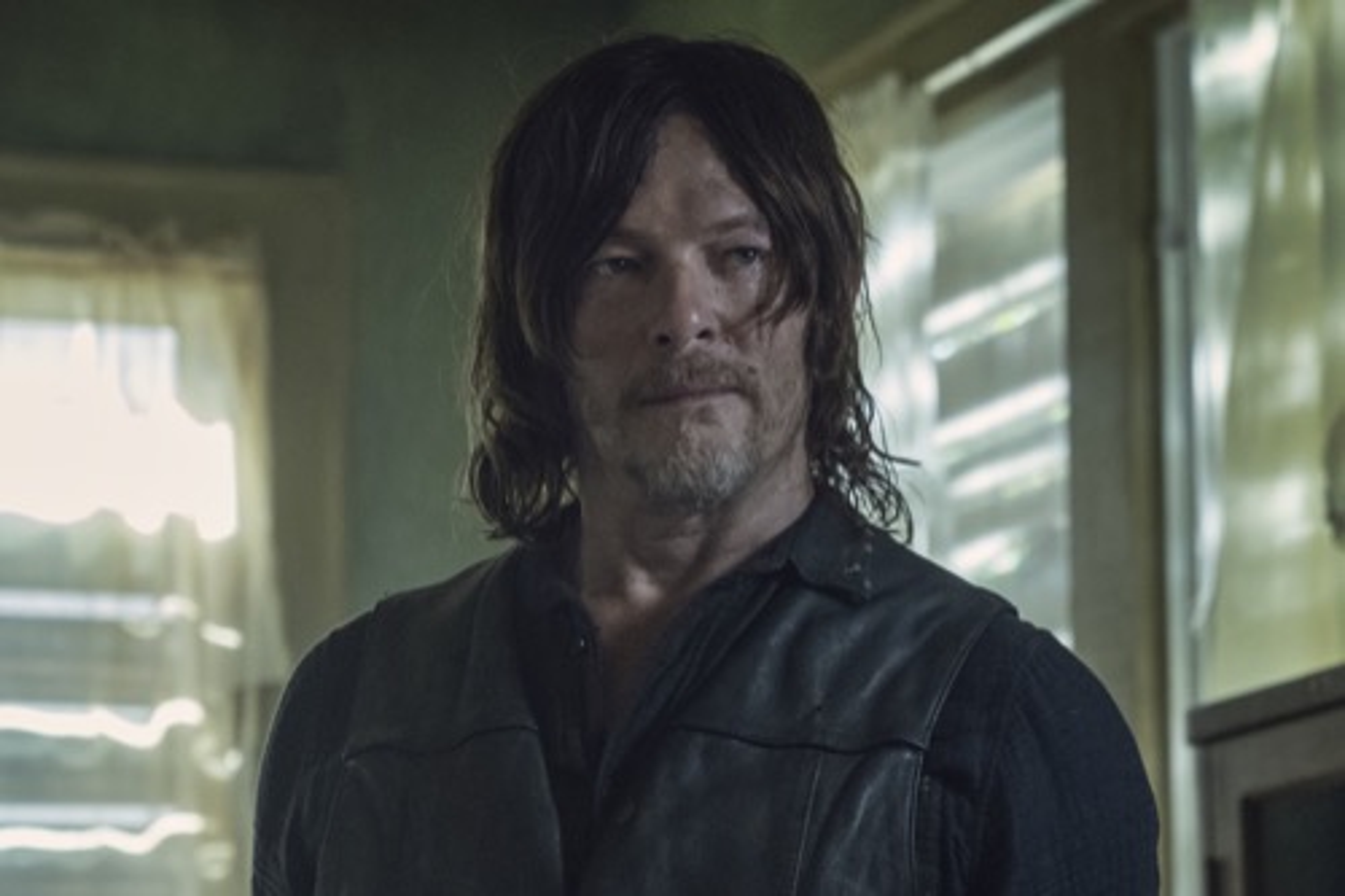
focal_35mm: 70
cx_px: 672
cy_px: 448
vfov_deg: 19.4
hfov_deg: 28.9
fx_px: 2614
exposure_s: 1/200
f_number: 4.5
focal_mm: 70
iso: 6400
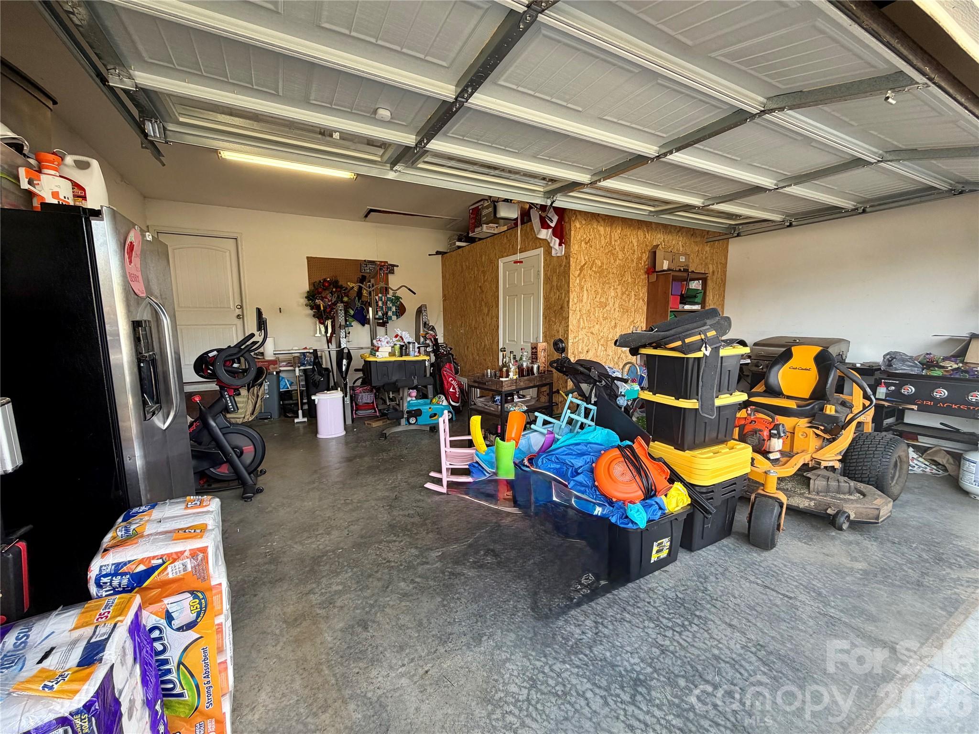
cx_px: 490
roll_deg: +0.8
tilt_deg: -7.2
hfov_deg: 102.1
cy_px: 367
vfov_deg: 85.7
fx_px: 396
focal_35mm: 14
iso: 100
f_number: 2.2
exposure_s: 1/121
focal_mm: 2.22
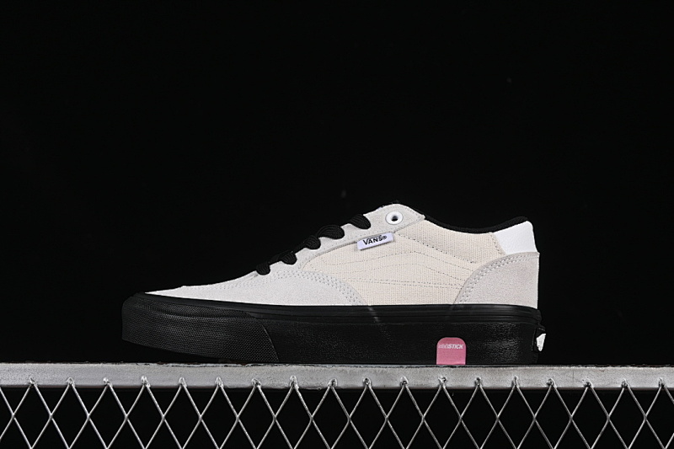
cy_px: 224
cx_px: 337
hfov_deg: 27.0
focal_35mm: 75
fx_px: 1404
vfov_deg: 18.2
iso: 160
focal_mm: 50
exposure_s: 1/80
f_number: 8
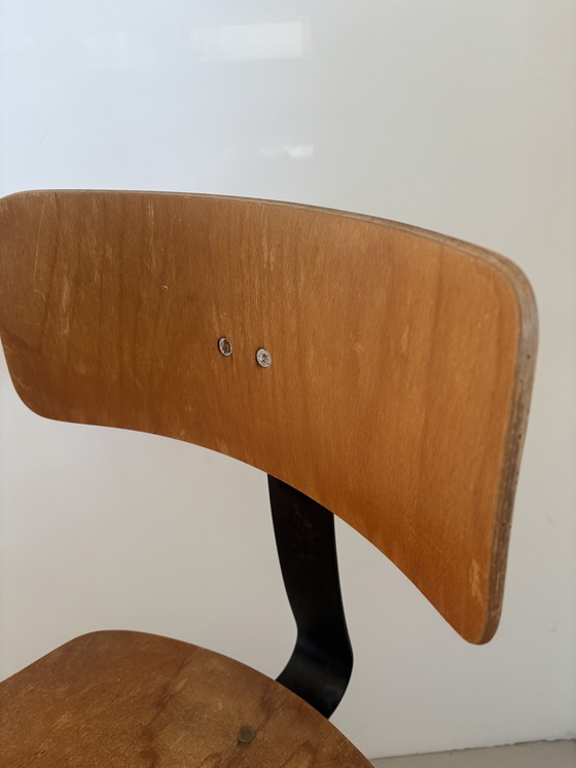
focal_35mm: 26
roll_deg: +2.3
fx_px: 577
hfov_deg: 53.1
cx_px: 288
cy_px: 384
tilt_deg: -24.3
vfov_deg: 67.3
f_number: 1.6
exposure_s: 1/64
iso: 125
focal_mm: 5.96
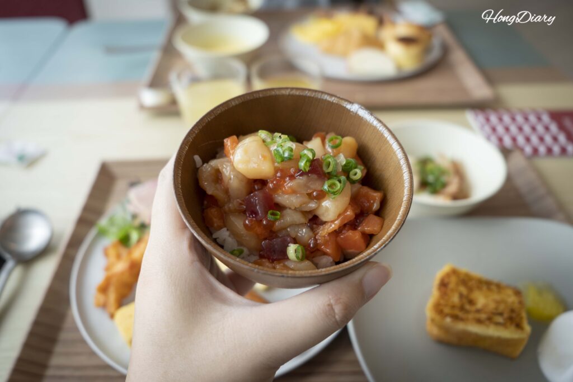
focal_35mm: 31
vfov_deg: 42.3
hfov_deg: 60.3
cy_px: 191
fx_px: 493
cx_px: 286
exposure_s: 1/60
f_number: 4.5
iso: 125
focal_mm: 31
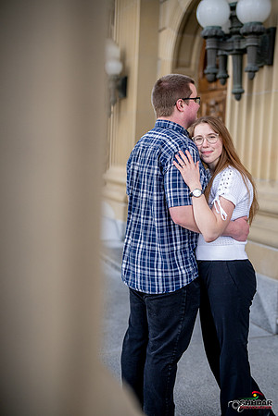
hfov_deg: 27.0
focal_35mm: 50
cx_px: 139
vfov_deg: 39.6
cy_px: 208
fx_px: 579
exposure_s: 1/6400
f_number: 1.8
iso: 1250
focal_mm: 50
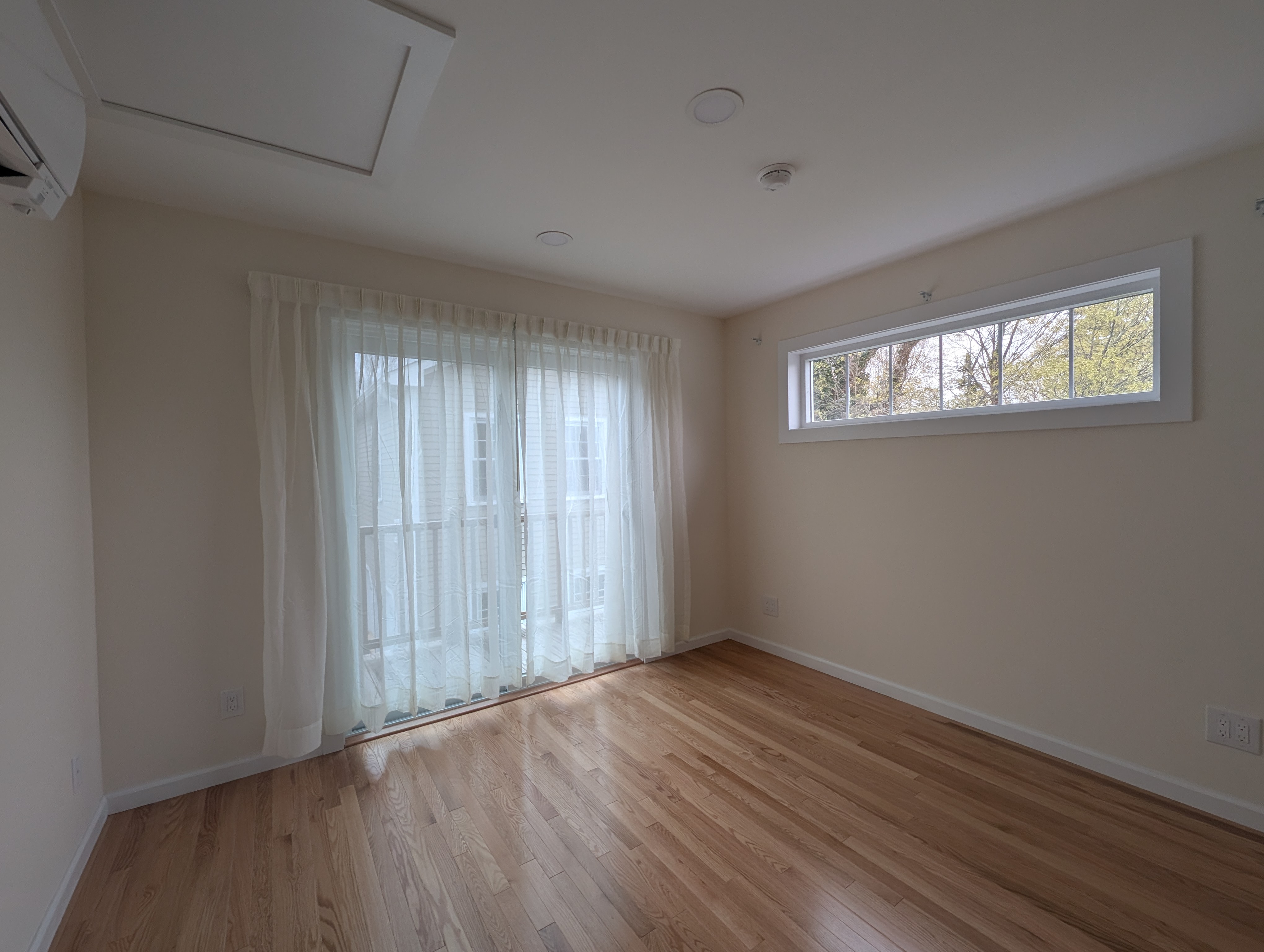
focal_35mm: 13
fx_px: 475
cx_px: 632
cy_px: 476
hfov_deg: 106.1
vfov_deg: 90.1
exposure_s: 1/153
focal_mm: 1.95
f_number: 2.2
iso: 48
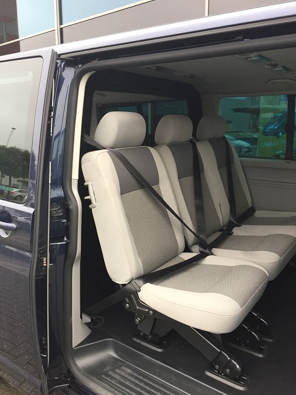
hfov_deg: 48.2
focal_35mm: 29
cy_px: 198
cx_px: 148
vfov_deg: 61.7
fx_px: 331
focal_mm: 4.15
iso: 40
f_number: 2.2
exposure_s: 1/30
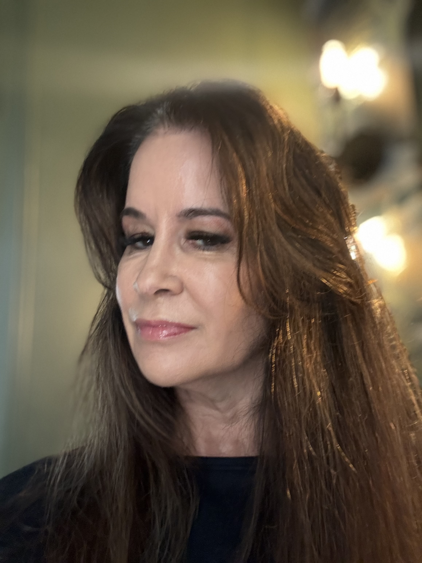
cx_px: 211
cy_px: 282
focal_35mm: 30
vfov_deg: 60.0
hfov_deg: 46.8
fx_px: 488
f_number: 1.9
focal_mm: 2.69
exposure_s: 1/30
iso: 400
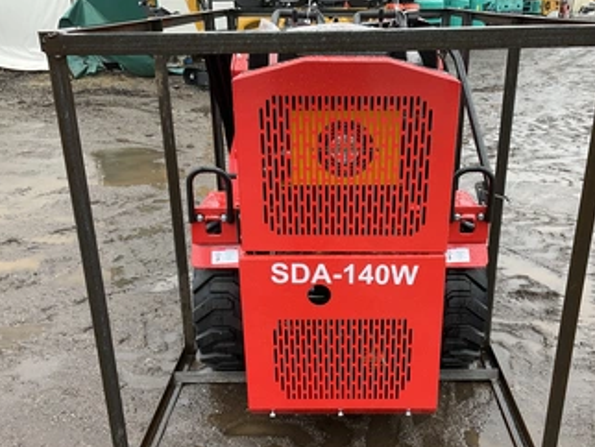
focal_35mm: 36
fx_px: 619
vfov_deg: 39.7
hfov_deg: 51.2
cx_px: 340
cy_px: 248
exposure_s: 1/122
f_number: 1.8
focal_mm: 3
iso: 20
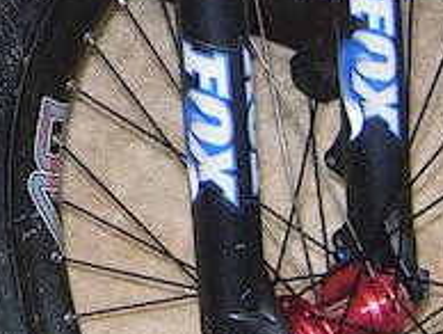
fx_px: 2435
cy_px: -272
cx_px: -91
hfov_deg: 10.2
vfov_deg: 7.6
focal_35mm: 190
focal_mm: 7.5
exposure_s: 1/128
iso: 141
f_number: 2.7
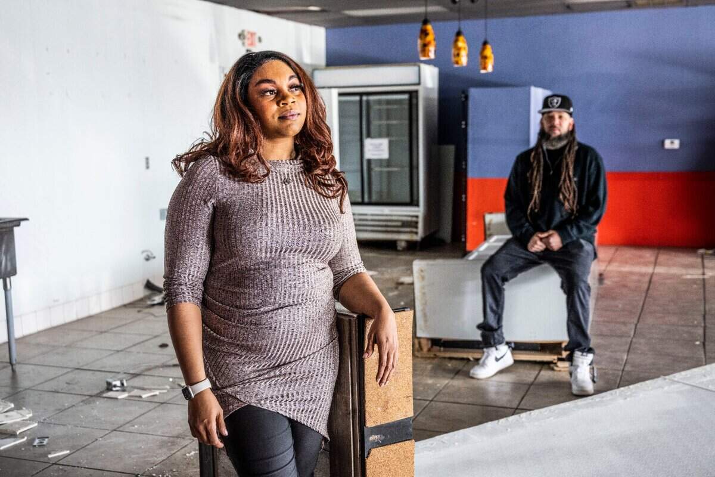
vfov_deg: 30.5
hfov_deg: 44.5
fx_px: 874
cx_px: 358
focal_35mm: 44
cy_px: 238
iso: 800
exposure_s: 1/125
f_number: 4
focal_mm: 44
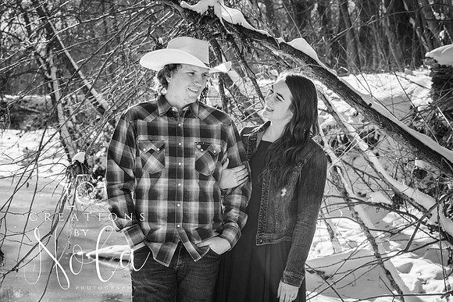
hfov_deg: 20.4
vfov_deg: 13.7
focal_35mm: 100
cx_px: 226
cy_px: 151
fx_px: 1259
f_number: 11
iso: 400
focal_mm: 100
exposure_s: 1/400
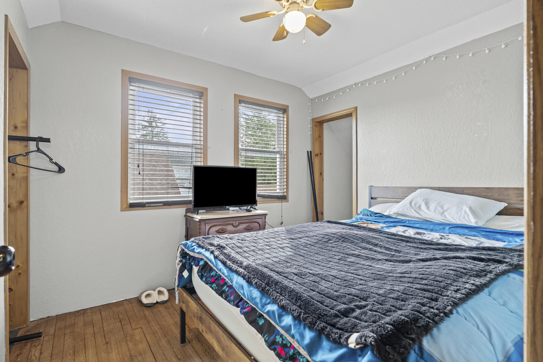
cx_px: 272
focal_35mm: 18
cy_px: 181
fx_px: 264
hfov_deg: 91.6
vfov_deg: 68.9
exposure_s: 1
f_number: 7.1
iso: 640
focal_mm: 17.5
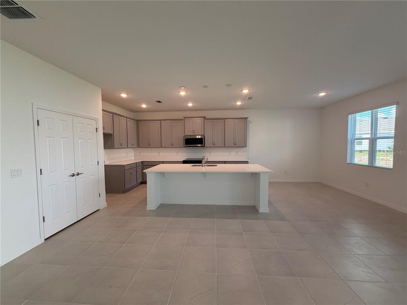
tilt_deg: -2.8
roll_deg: +0.3
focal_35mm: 14
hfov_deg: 102.1
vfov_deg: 85.7
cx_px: 204
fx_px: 165
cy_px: 152
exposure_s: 1/120
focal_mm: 2.22
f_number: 2.2
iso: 125
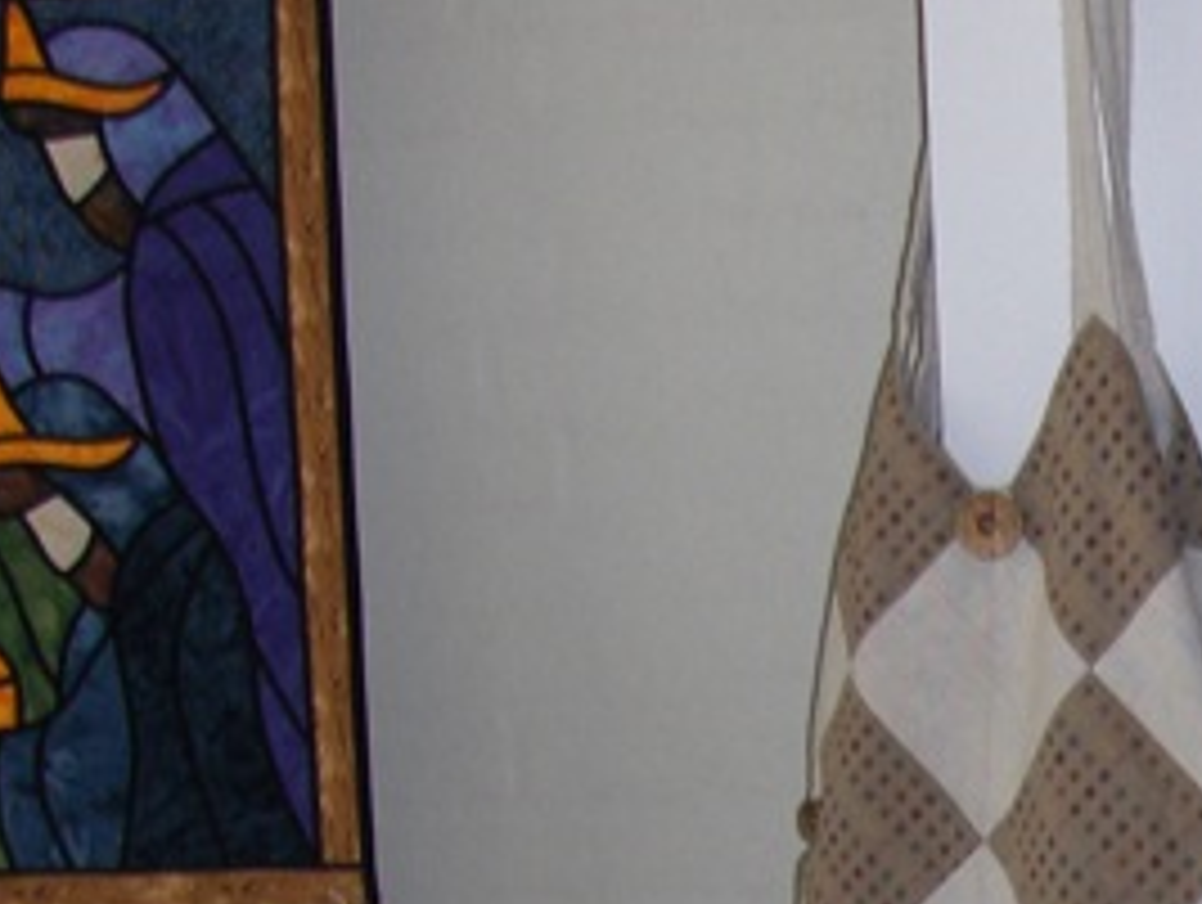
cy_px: 1259
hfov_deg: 16.4
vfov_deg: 12.4
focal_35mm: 115
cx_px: 1445
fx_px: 3999
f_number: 3.5
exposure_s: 1/223
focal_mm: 6.5
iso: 100
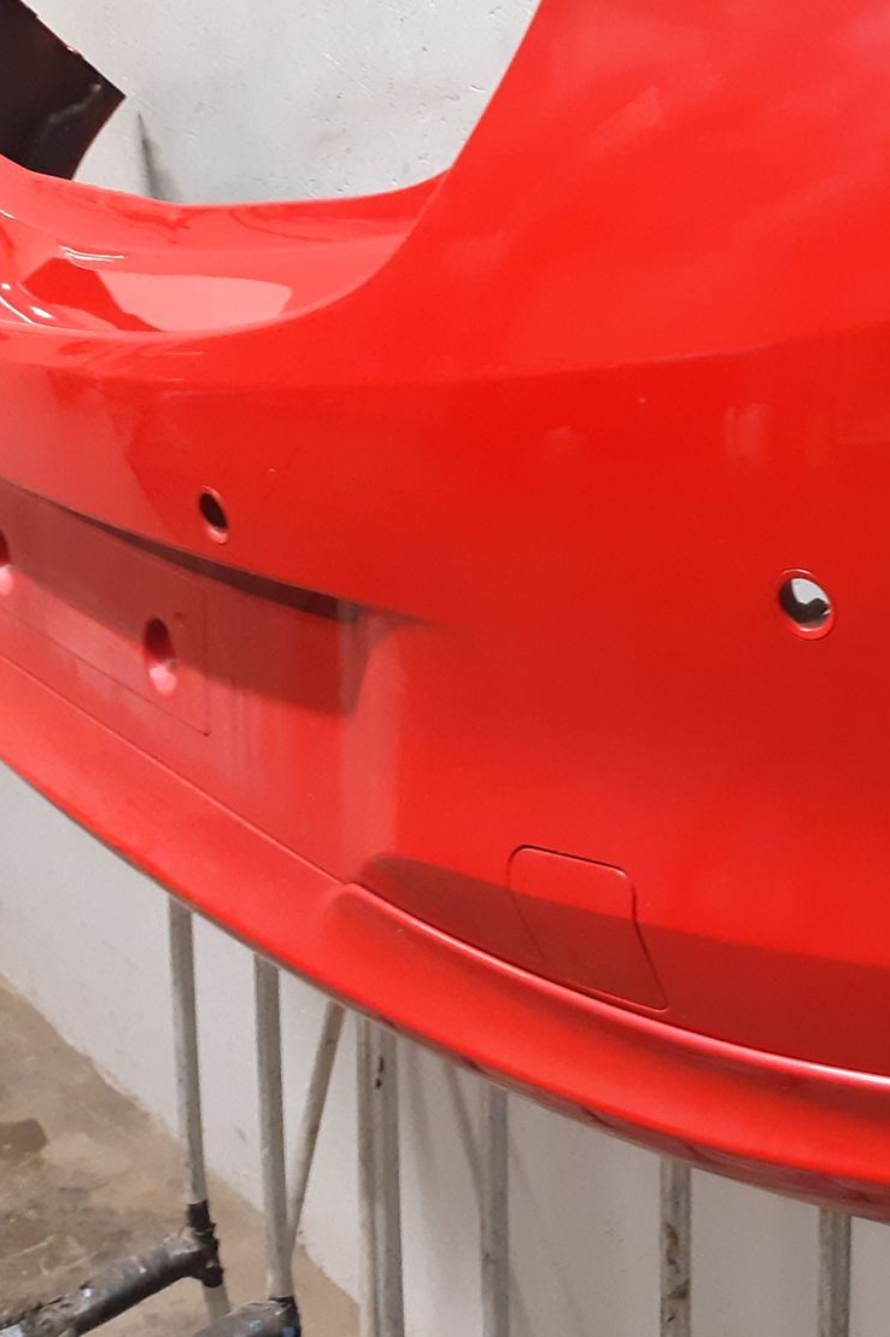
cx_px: 1214
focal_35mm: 50
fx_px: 1855
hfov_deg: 23.3
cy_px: 561
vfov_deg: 39.5
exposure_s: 1/33
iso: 200
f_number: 1.7
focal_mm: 3.93
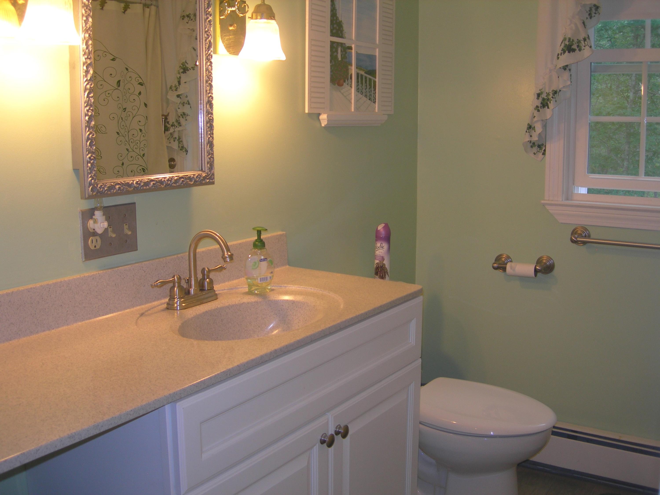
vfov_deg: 37.7
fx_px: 725
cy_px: 248
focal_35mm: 38
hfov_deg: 49.0
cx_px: 330
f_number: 2.8
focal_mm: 7.8
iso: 50
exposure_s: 1/30
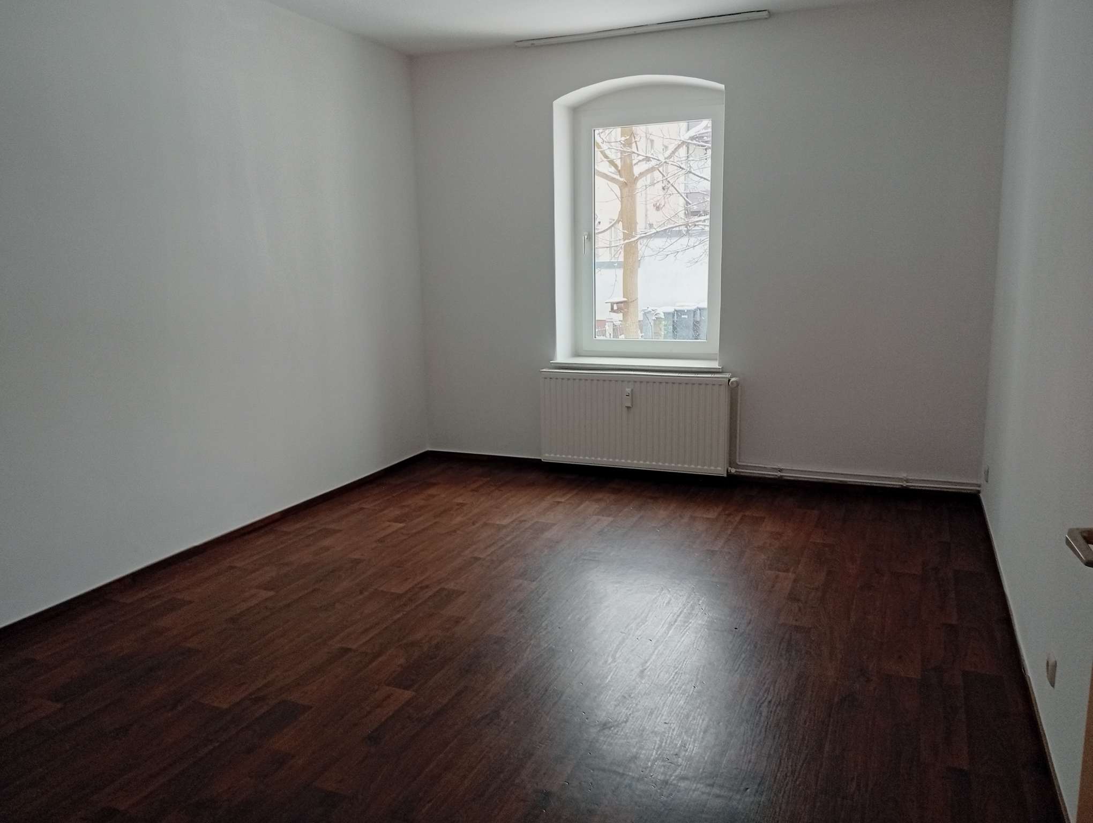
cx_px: 546
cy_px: 412
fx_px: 854
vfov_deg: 51.5
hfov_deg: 65.2
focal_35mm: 27
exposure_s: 1/50
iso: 171
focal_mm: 3.98
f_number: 1.8
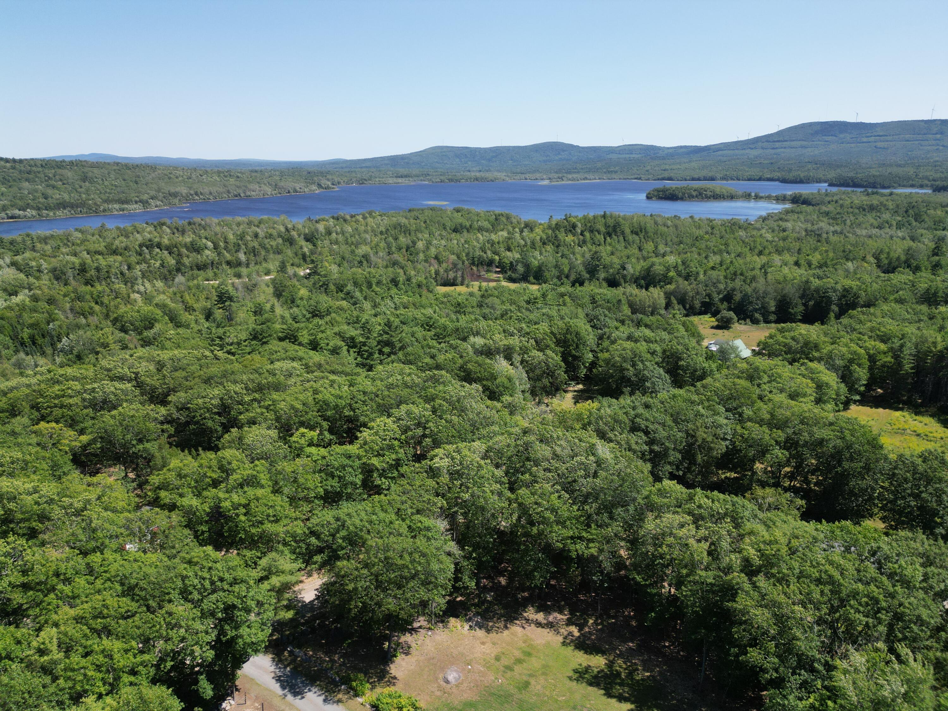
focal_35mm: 24
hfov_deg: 71.6
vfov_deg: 56.8
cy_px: 356
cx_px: 474
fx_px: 657
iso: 130
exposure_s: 1/2500
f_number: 1.7
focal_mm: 6.72
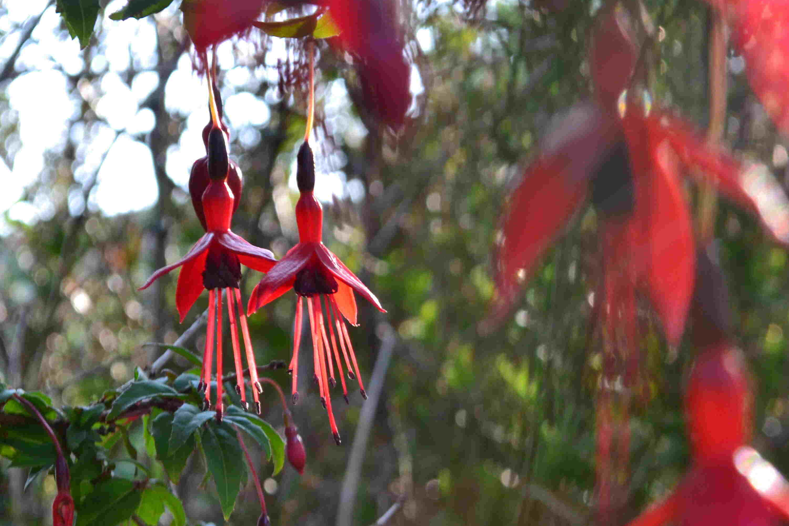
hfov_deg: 16.1
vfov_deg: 10.8
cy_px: 332
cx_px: 496
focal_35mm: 127
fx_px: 2778
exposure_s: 1/80
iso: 400
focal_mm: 55
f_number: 8
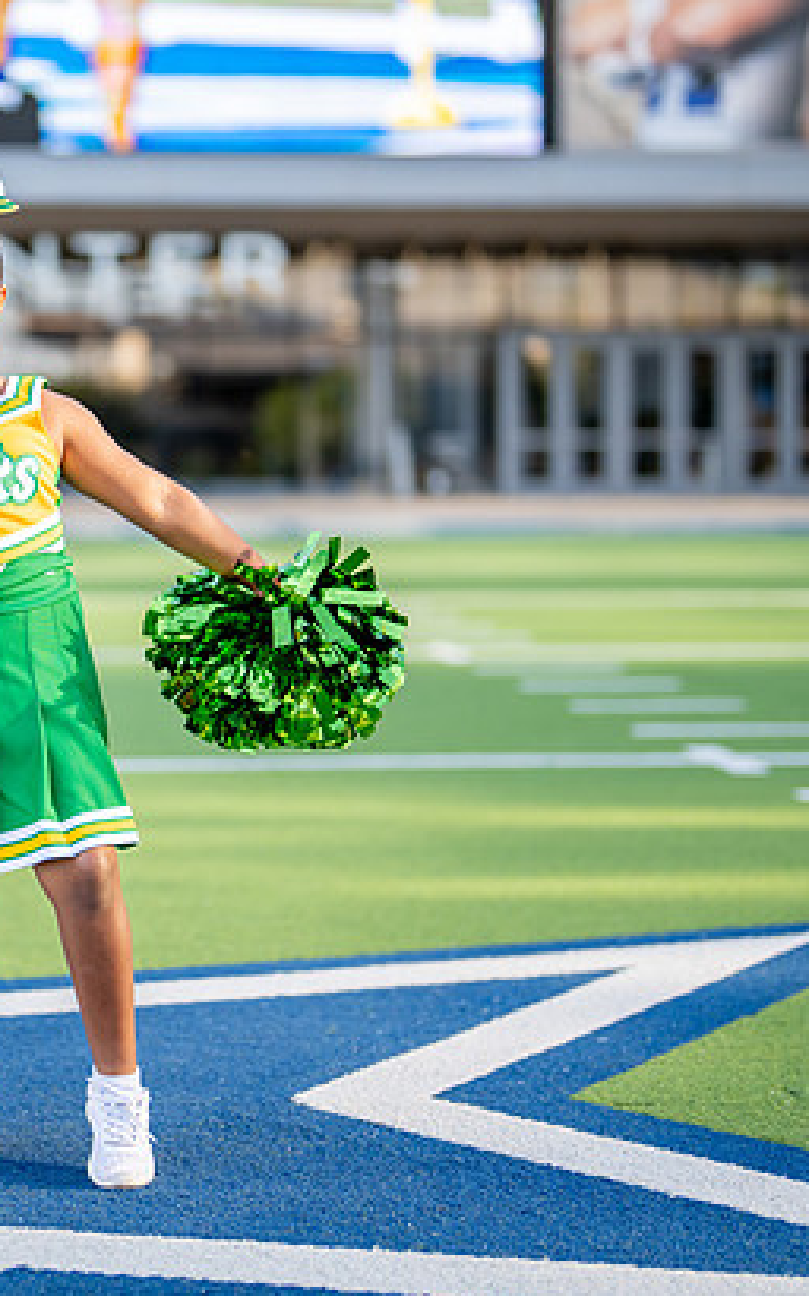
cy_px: 627
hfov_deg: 14.5
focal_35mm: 89
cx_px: 28
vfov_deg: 23.3
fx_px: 3142
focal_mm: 50
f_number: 1.2
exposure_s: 1/2500
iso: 160
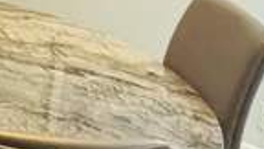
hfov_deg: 19.9
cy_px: -114
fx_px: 595
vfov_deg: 13.0
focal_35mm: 85
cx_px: -180
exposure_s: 1/60
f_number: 2.2
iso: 1250
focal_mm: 2.22
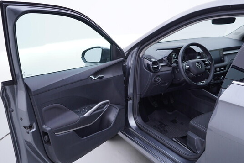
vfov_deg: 36.0
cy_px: 81
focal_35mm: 37
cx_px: 125
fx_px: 251
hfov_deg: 51.9
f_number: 3.2
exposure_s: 1/50
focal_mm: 24
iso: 125
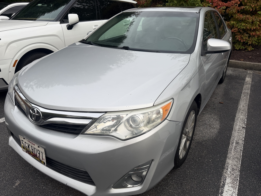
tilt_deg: -25.3
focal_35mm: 24
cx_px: 130
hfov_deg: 71.6
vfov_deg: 56.8
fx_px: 181
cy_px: 98
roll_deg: -0.5
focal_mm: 6.76
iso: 80
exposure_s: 1/992
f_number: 1.78
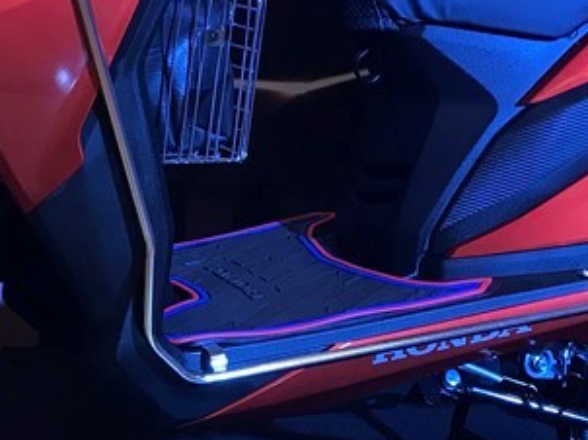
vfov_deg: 15.3
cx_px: 304
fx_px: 1612
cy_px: 16
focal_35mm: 95
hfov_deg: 20.7
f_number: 1.8
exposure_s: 1/17
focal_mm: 3.99
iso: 40
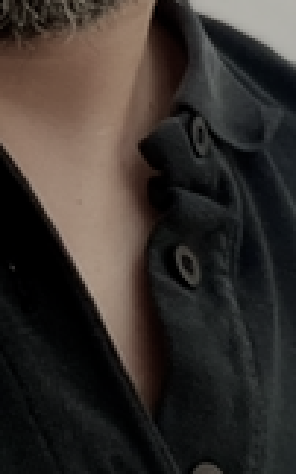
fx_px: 1629
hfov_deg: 10.1
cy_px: -260
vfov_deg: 15.2
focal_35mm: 126
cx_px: -106
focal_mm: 2.71
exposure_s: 1/60
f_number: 2.2
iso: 320
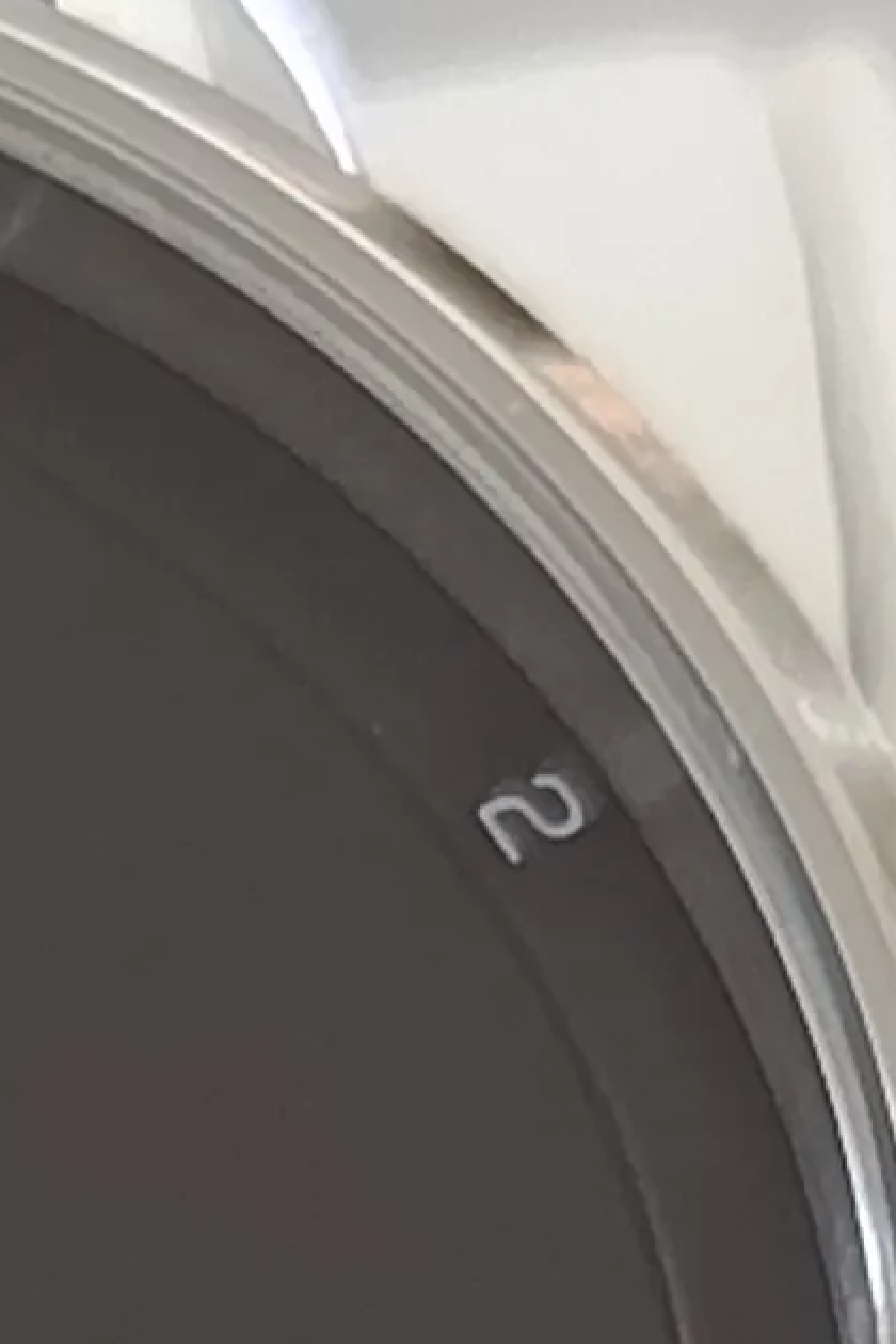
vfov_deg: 6.3
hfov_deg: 4.3
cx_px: -1013
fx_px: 11834
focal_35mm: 317
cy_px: 2874
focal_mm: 5.24
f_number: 1.7
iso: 520
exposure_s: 1/100
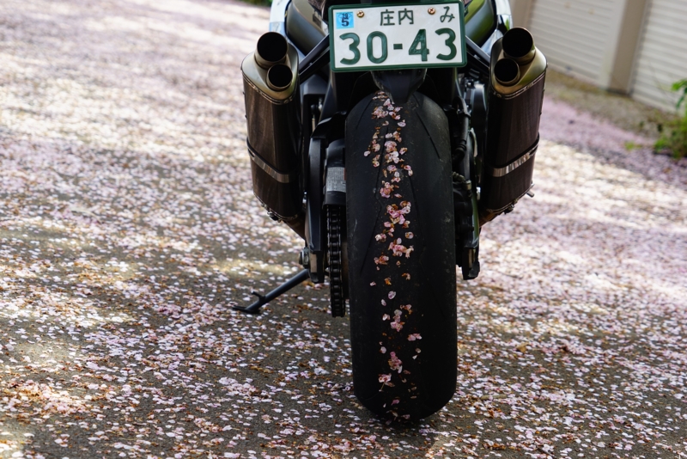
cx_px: 344
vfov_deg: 14.0
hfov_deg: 20.8
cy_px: 230
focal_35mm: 98
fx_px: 1871
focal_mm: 98
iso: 100
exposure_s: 1/125
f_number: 6.7
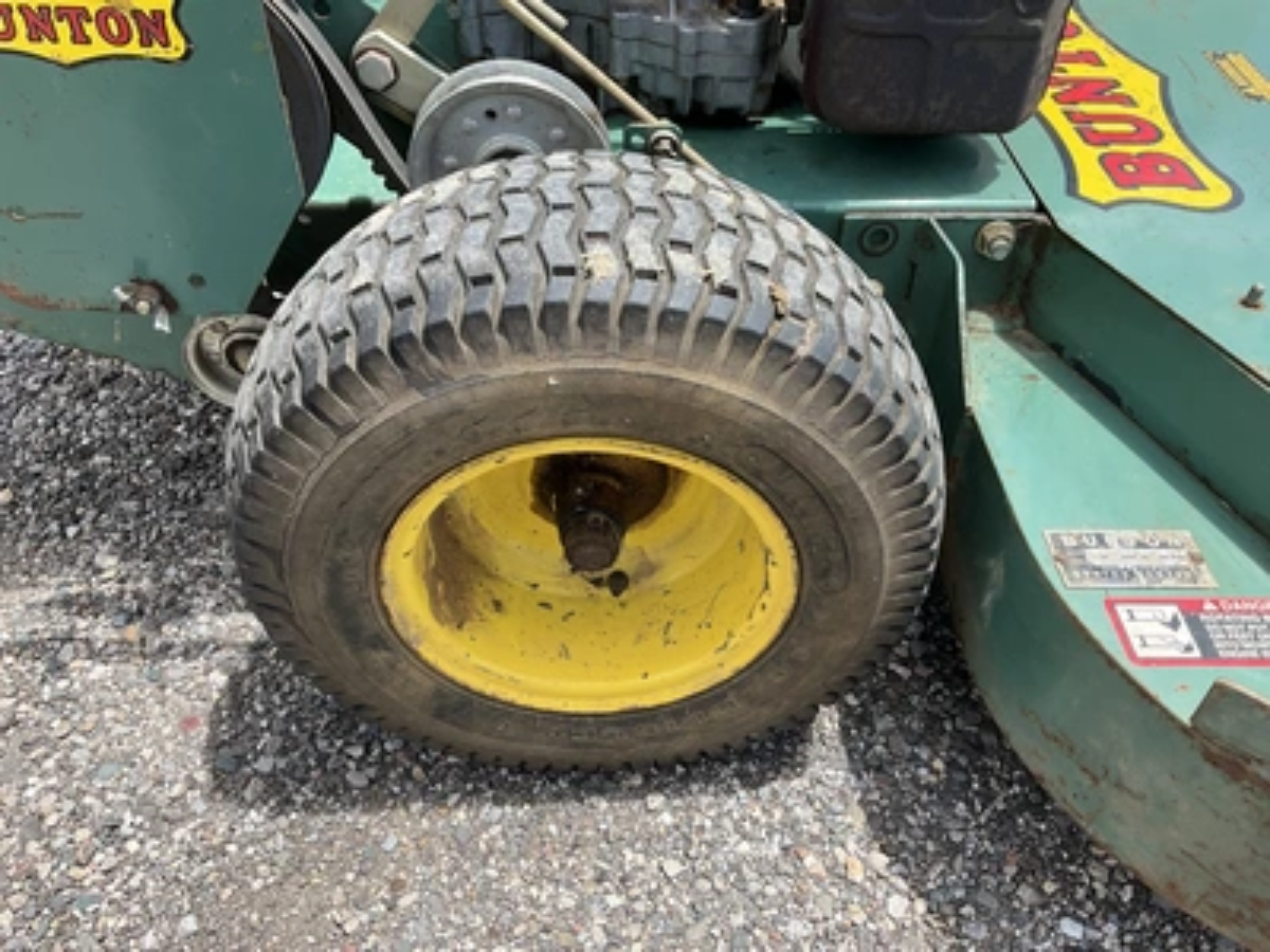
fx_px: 1064
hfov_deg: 61.7
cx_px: 635
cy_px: 476
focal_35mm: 29
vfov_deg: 48.2
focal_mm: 3
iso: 25
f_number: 1.8
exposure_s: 1/580
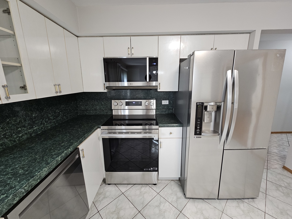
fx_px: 110
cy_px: 110
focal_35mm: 13
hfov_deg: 106.2
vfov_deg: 89.9
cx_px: 146
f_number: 2.2
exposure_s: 1/60
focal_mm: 2.2
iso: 200
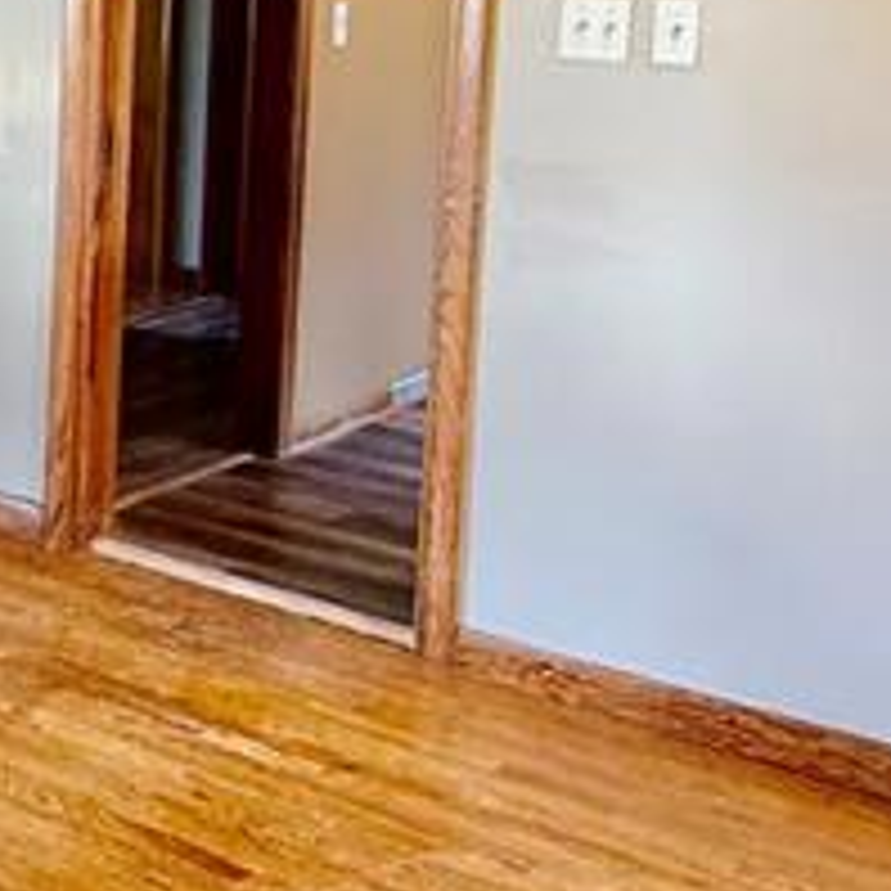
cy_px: 148
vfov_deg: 26.3
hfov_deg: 23.2
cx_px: -333
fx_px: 1864
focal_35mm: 64
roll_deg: -0.7
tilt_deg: -6.6
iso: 250
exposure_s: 1/60
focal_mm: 2.22
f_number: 2.2
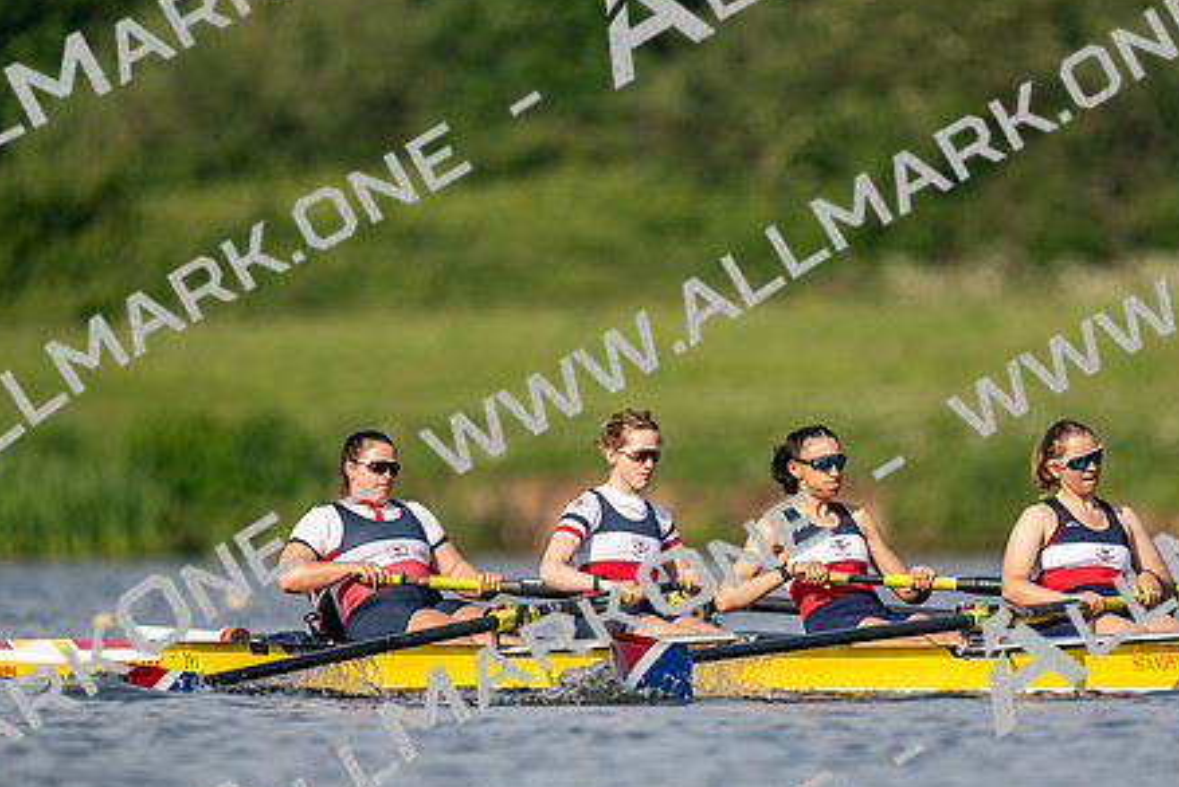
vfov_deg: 1.7
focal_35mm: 793
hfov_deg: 2.6
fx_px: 25978
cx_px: 752
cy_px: 482
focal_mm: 600
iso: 220
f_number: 4
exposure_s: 1/2500
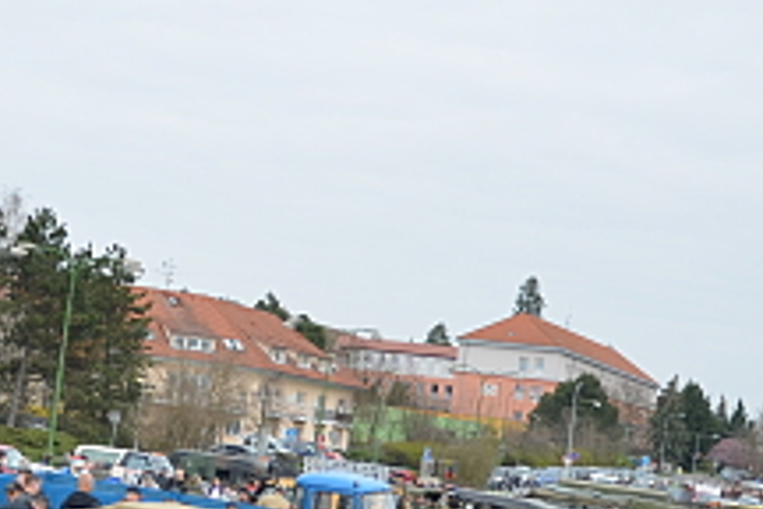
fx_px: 2119
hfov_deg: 20.3
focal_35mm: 100
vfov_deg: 13.6
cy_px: 467
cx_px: 191
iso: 100
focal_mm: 18
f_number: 3.5
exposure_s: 1/500
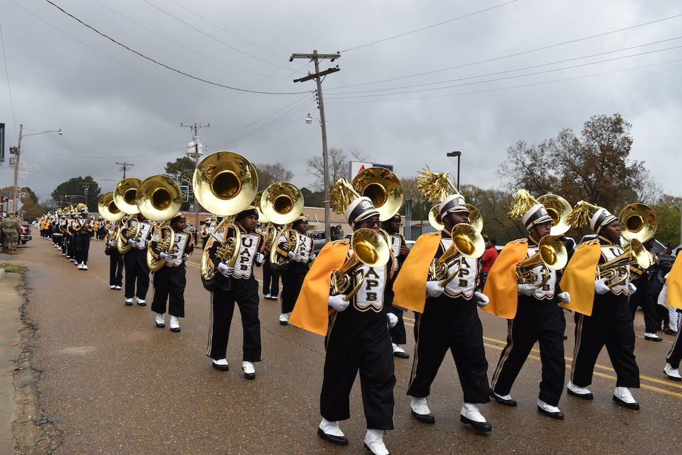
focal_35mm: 33
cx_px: 341
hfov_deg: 57.2
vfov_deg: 40.0
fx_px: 625
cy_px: 228
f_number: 8
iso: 125
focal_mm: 22
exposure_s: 1/250
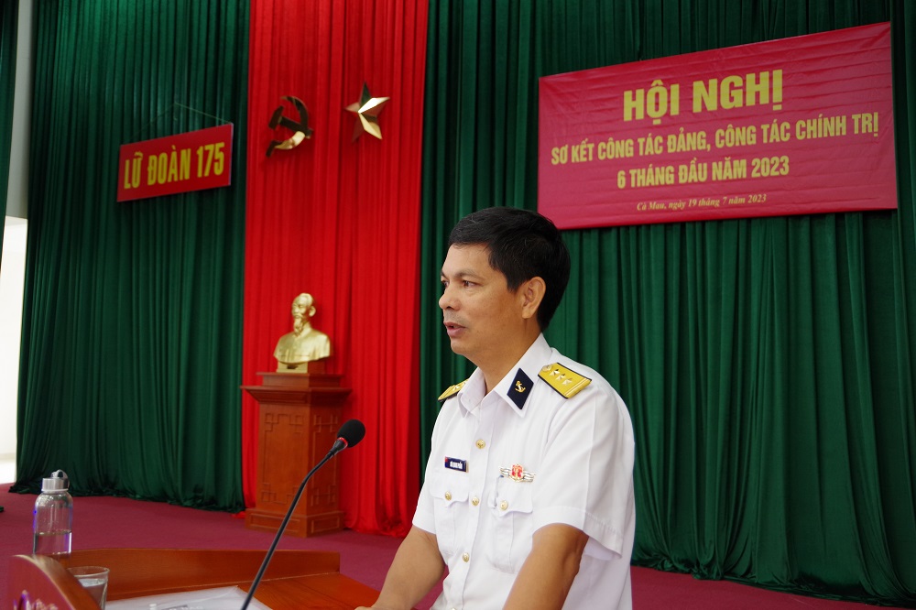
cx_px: 458
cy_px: 305
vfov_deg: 36.8
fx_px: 916
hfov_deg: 53.1
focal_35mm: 36
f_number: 4
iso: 800
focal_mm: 24
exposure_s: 1/30
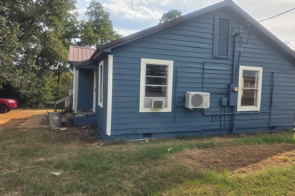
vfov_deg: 53.1
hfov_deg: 73.8
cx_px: 147
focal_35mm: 24
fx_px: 197
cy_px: 95
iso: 40
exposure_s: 1/7939
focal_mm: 6.5
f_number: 1.4
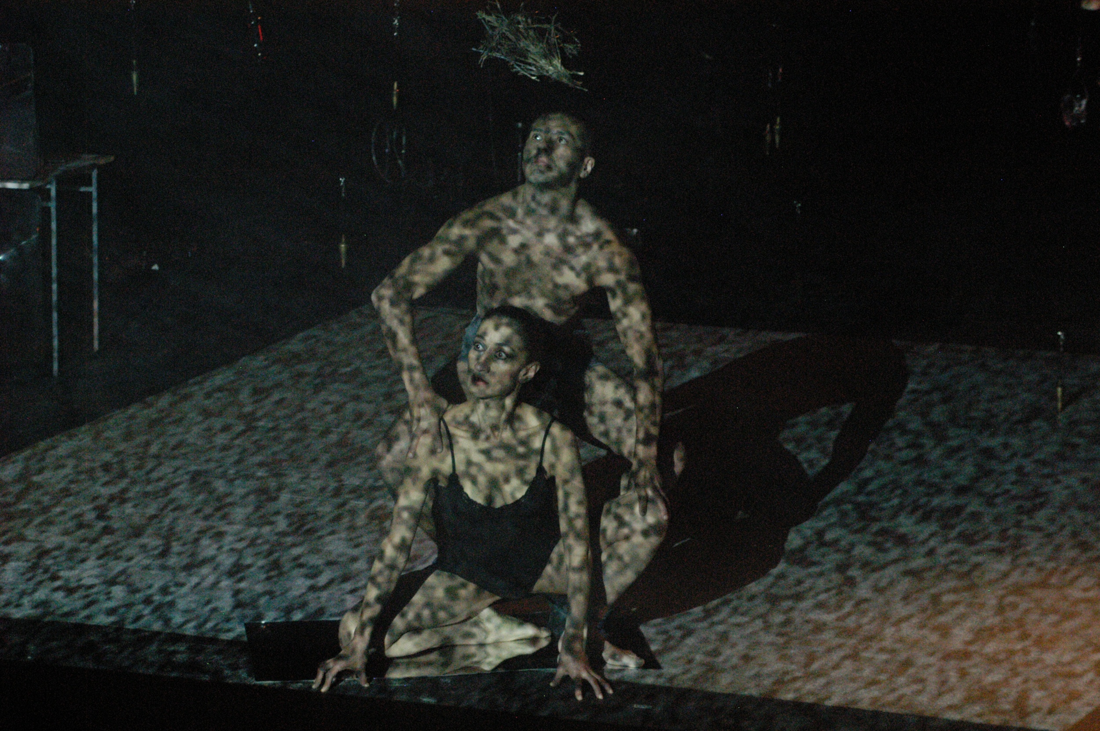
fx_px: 2839
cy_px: 366
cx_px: 550
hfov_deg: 21.9
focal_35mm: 93
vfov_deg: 14.7
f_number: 4
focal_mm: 62
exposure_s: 1/20
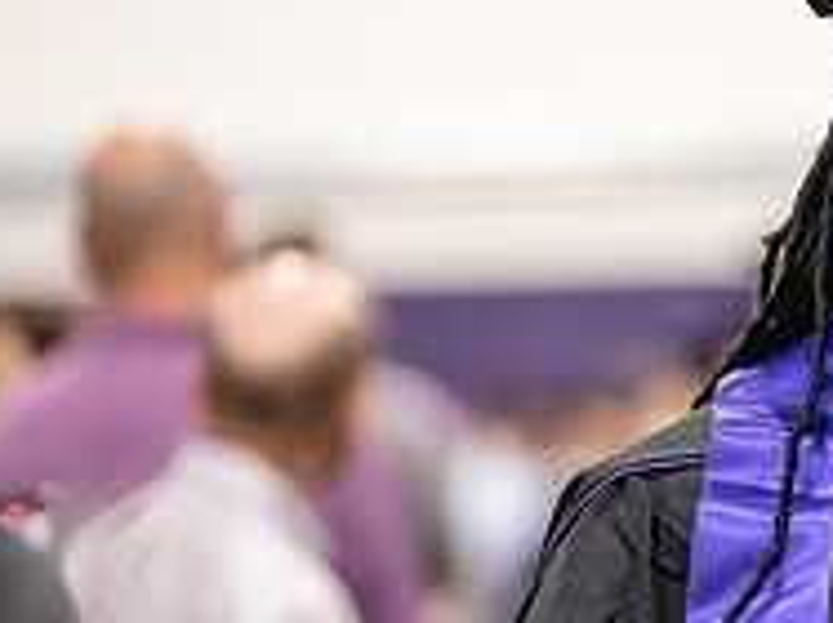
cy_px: 487
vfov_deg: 2.9
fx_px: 12193
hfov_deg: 3.9
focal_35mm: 507
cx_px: 1051
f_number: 3.2
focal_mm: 170
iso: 3200
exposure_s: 1/200
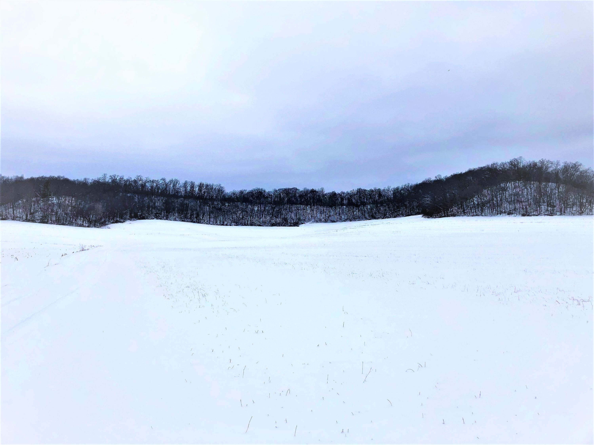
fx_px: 480
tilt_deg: +2.5
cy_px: 222
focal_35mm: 28
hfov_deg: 63.4
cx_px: 297
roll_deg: -0.8
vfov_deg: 49.7
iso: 20
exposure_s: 1/1200
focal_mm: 3.99
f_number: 1.8
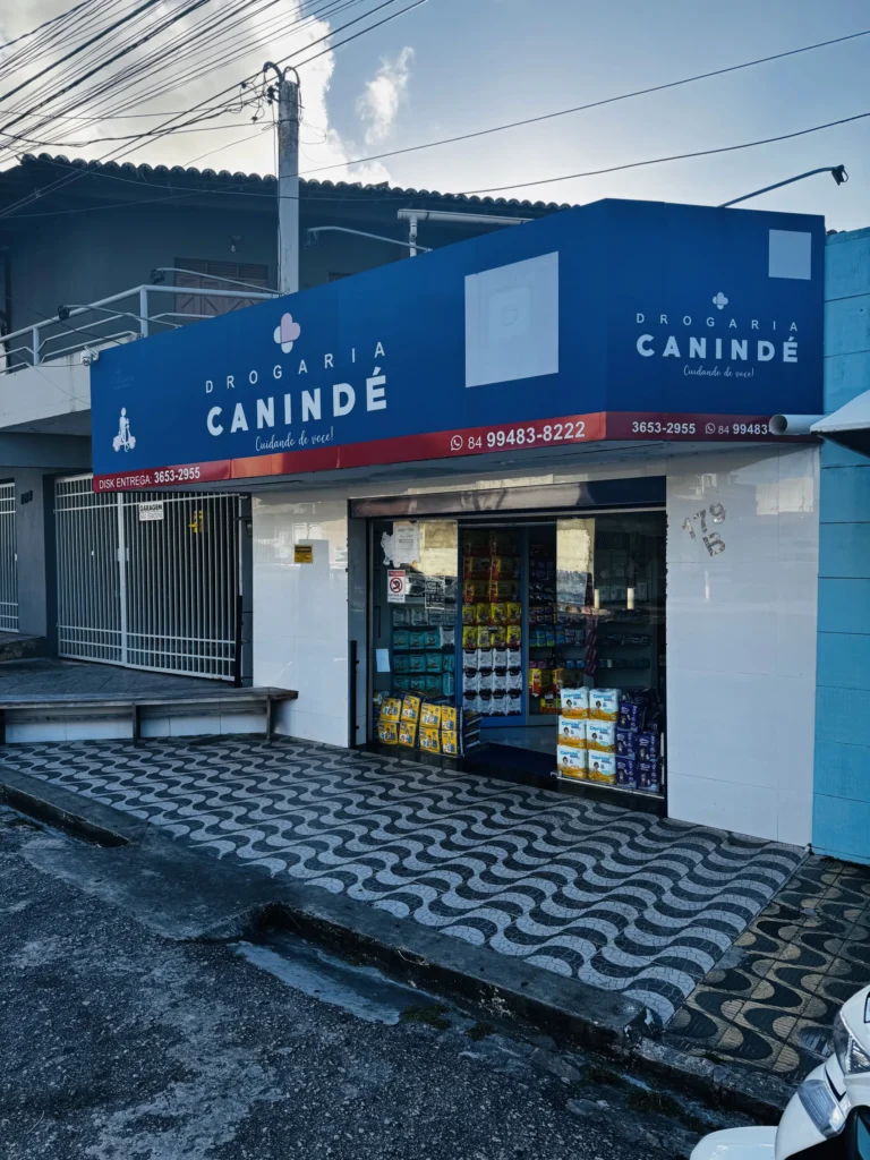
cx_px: 435
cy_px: 580
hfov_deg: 56.8
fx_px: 804
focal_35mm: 24
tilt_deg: -0.6
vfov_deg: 71.6
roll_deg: +0.4
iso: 80
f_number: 1.78
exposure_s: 1/693
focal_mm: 6.76
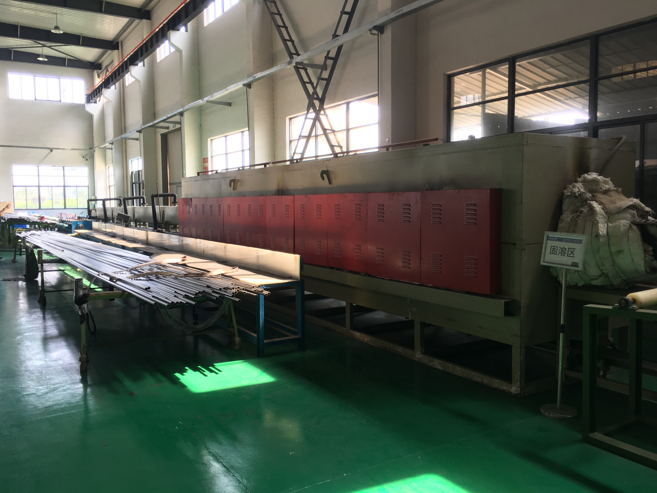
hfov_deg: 61.7
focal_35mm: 29
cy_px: 246
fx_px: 550
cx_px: 328
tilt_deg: -3.8
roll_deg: +1.4
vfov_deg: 48.2
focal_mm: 4.15
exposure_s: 1/50
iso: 32
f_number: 2.2
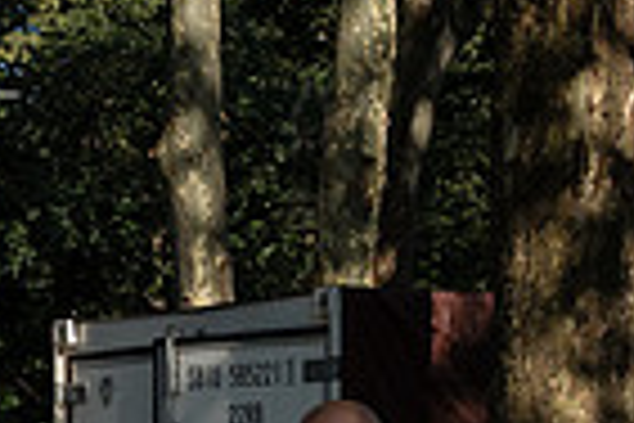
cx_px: -594
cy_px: 729
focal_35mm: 193
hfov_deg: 10.0
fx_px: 3399
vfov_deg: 7.0
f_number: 5.6
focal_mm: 38
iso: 500
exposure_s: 1/2000
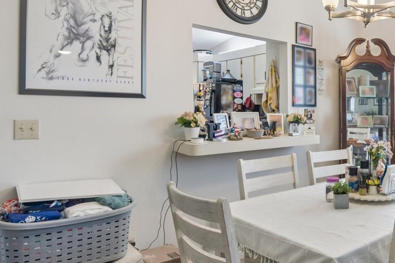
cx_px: 347
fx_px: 318
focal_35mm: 29
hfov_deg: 56.1
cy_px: 122
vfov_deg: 44.9
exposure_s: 1/30
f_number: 8
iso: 400
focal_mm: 16
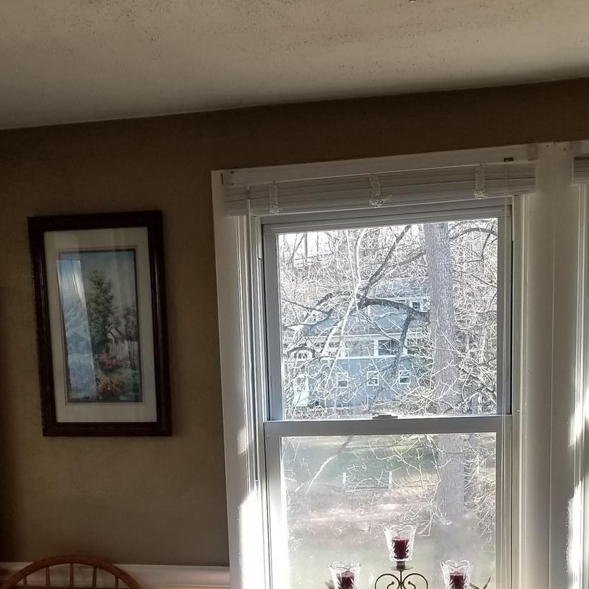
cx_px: 277
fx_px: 1117
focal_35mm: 58
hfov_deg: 29.5
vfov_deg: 28.2
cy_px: 555
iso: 80
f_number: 1.7
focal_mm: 4.25
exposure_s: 1/120
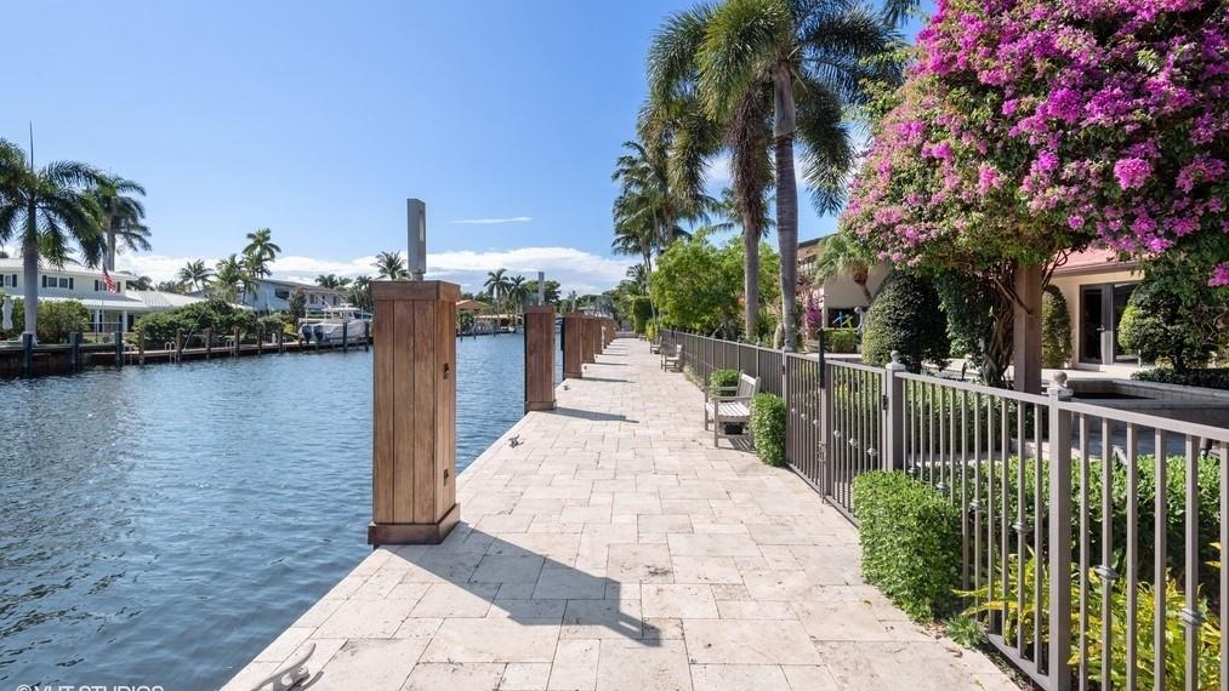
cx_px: 620
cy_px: 301
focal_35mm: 18
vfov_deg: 60.8
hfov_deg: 92.7
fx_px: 587
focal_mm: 17
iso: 250
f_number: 8
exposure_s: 1/800
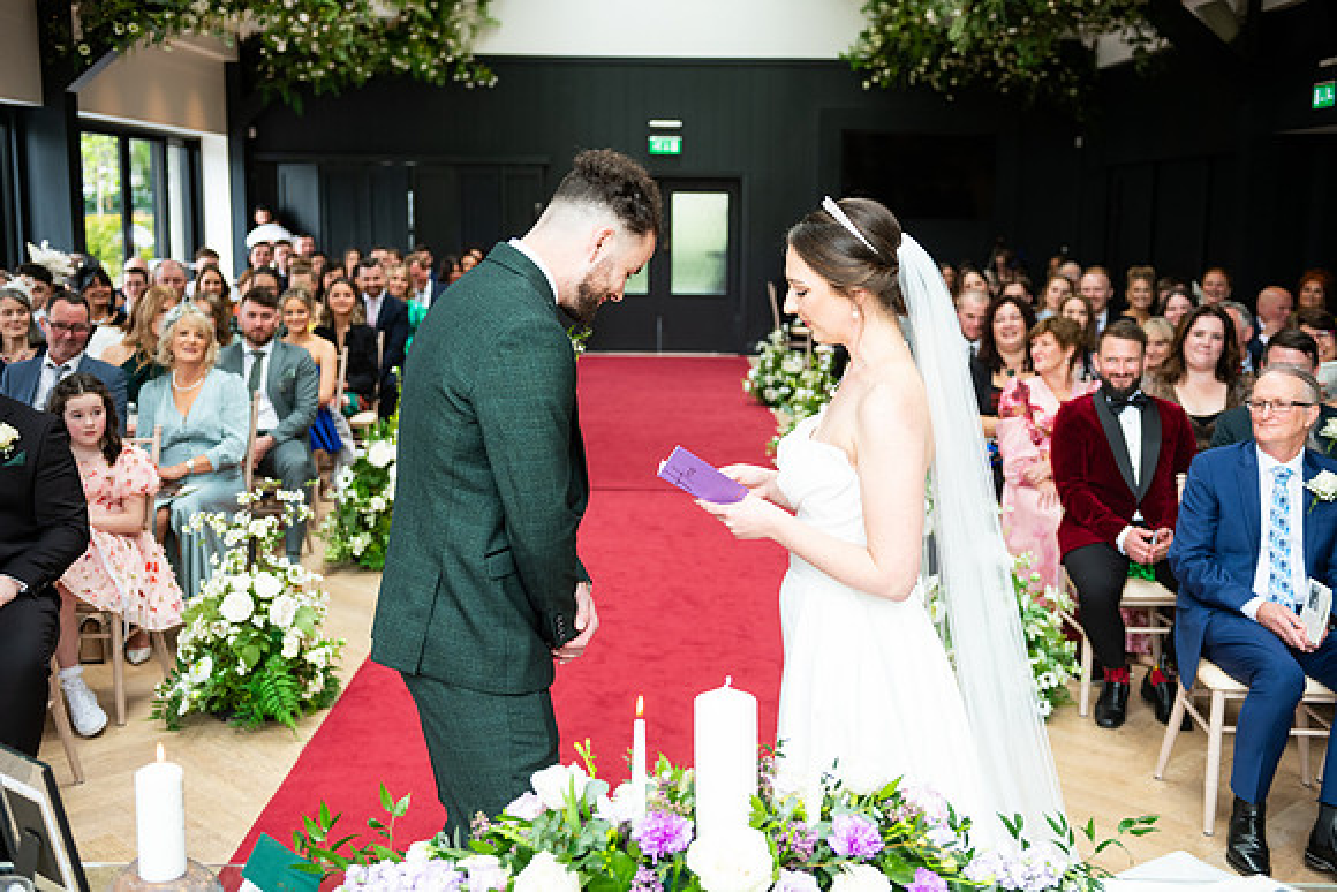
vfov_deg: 33.4
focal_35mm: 40
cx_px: 668
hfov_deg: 48.4
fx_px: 1486
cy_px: 446
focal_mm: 40
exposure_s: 1/200
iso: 400
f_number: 3.5
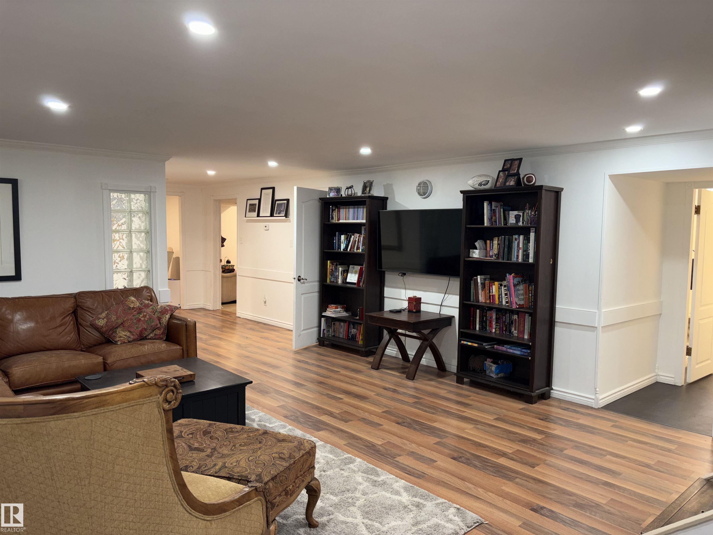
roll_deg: -0.3
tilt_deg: -4.0
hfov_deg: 67.3
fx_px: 536
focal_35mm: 26
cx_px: 356
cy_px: 268
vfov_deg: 53.1
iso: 40
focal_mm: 5.96
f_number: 1.6
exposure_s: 1/24
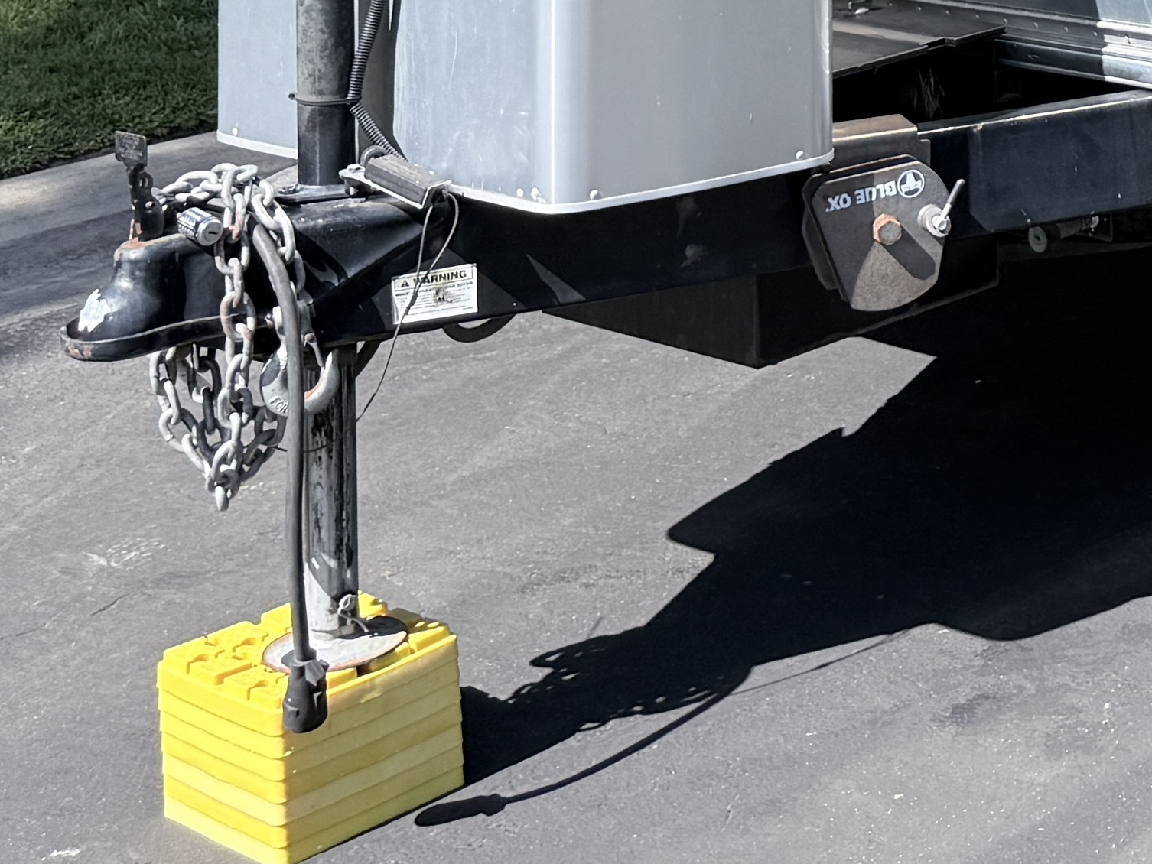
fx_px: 3029
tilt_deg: -3.2
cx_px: 1582
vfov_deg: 14.6
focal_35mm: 91
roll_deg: +0.7
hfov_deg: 19.5
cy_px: -586
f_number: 1.78
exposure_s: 1/2703
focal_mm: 6.76
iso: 80
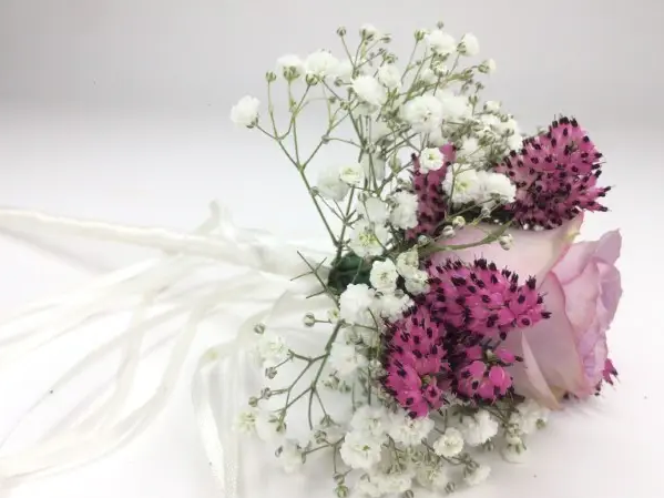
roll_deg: -1.0
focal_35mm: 31
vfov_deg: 45.4
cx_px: 333
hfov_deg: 58.4
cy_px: 265
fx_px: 595
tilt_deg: -25.5
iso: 32
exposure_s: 1/203
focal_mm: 4.15
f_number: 2.2
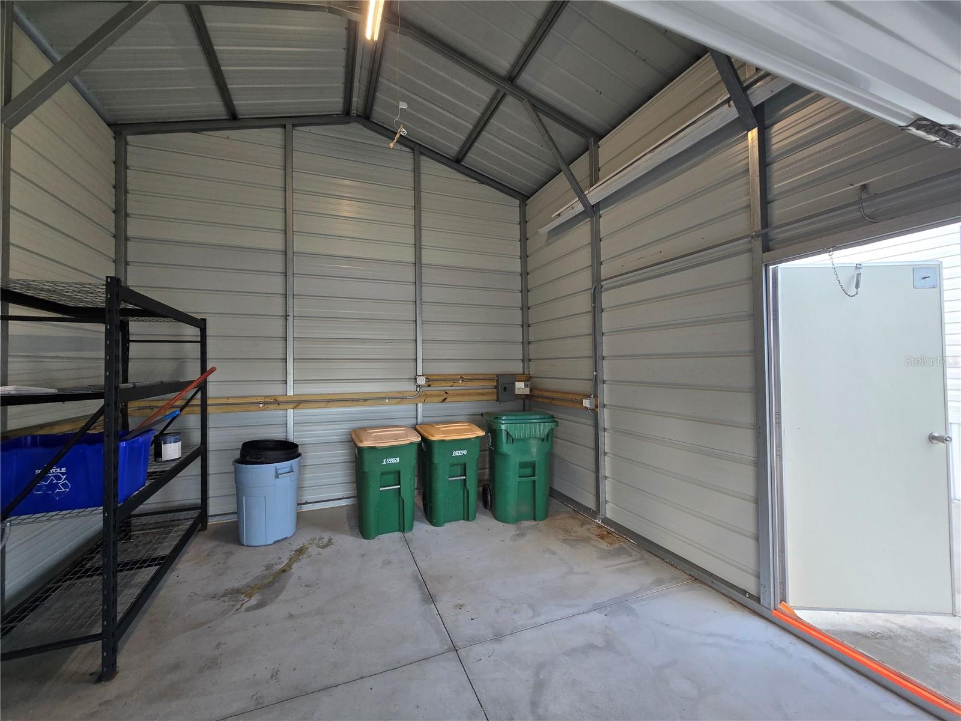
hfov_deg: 106.2
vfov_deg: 89.9
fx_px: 361
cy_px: 360
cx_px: 480
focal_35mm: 13
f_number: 2.2
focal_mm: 2.2
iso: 125
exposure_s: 1/63
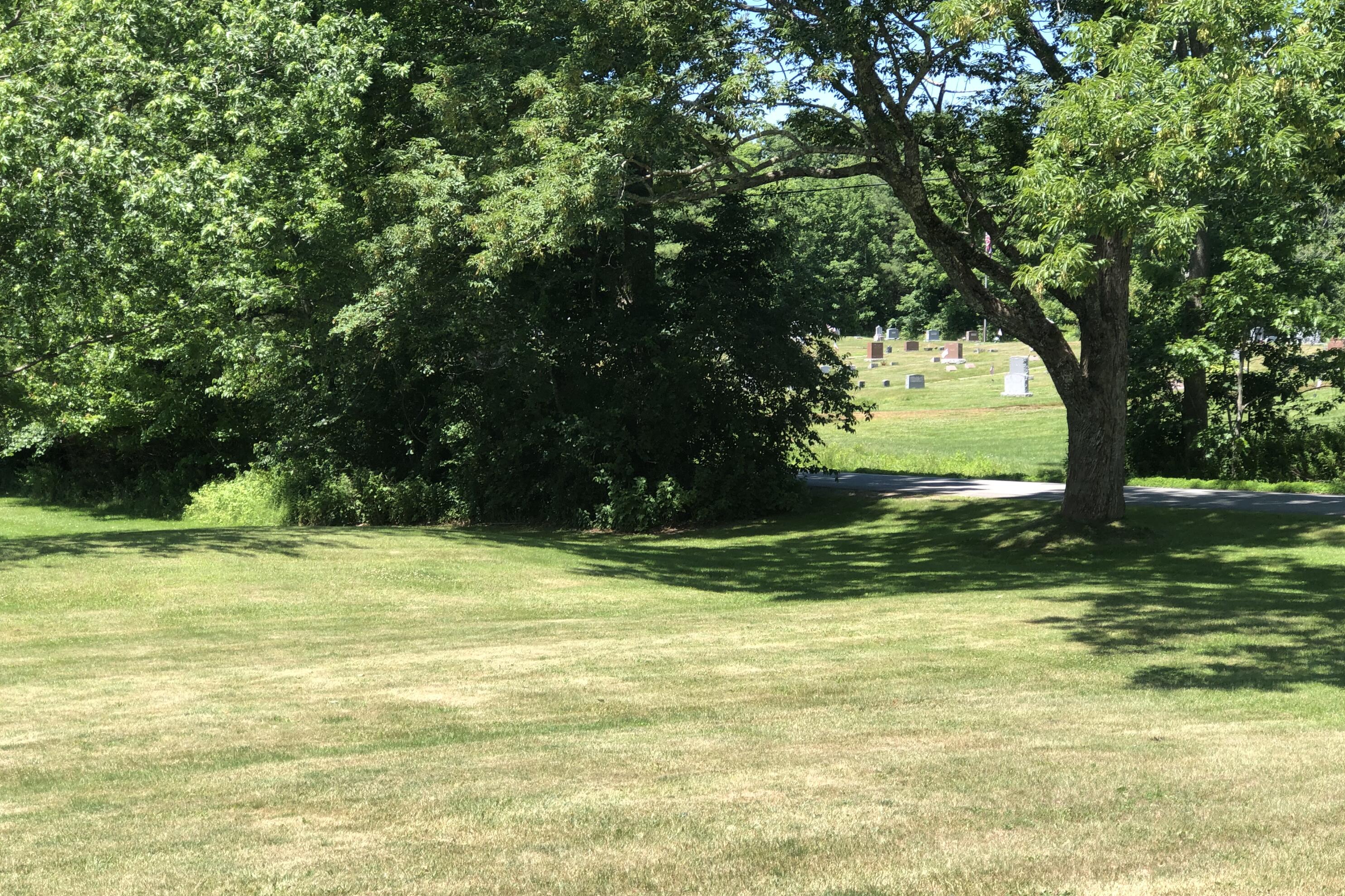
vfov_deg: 22.6
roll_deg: -0.6
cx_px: 680
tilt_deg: -3.5
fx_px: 2241
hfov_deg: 33.4
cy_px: 452
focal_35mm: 60
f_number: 2.8
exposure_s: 1/211
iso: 20
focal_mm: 6.6
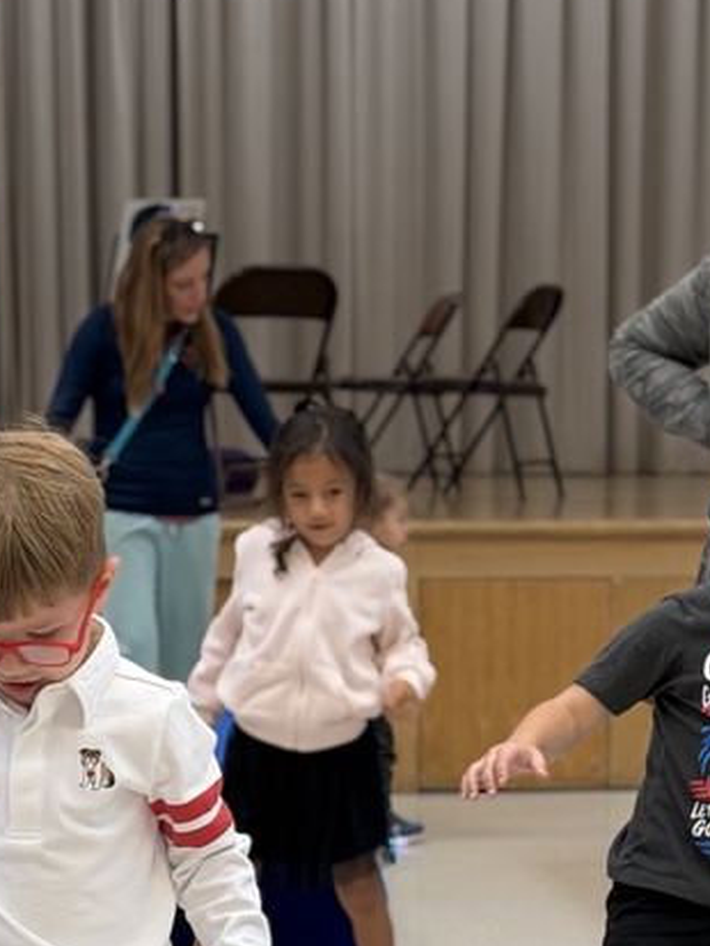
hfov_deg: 12.4
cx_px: 444
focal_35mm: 119
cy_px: 1028
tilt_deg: -11.3
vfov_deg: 16.1
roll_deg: -0.1
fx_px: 3253
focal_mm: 6.76
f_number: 1.78
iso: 80
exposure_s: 1/60
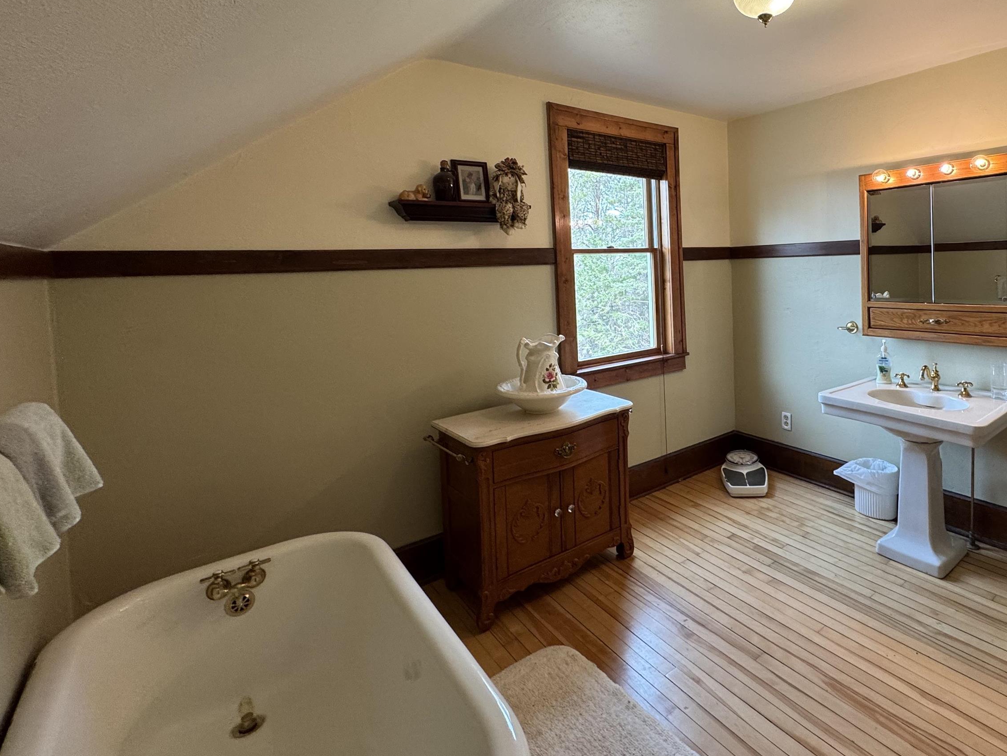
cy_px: 285
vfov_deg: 67.7
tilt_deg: -2.8
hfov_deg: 81.5
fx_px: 553
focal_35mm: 19
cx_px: 680
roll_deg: +2.2
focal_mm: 2.22
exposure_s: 1/120
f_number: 2.2
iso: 160
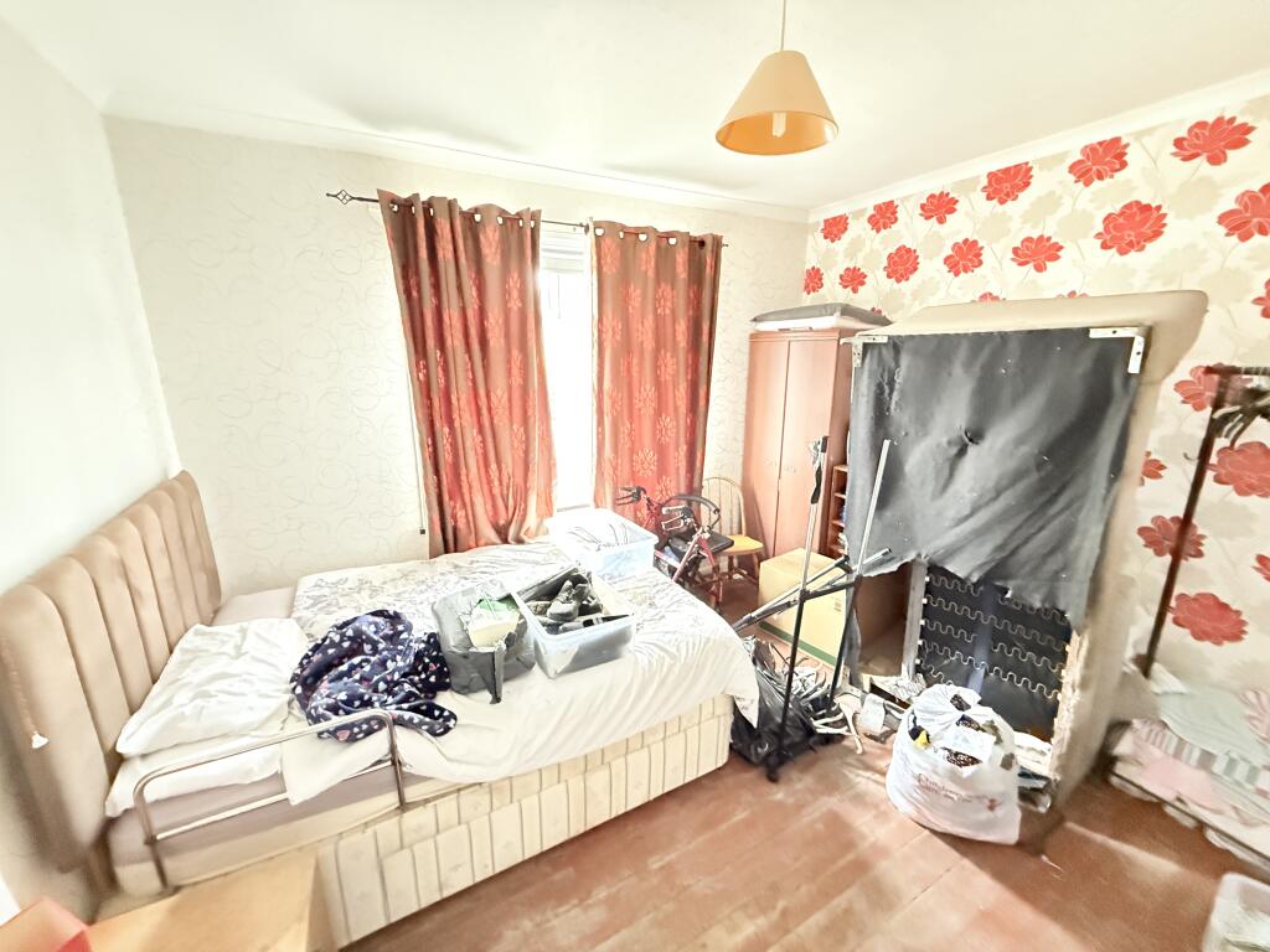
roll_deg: -0.2
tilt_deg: -16.3
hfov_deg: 102.1
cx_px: 635
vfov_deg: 85.7
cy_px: 476
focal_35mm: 14
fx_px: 514
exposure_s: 1/43
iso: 1600
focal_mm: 2.22
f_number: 2.2
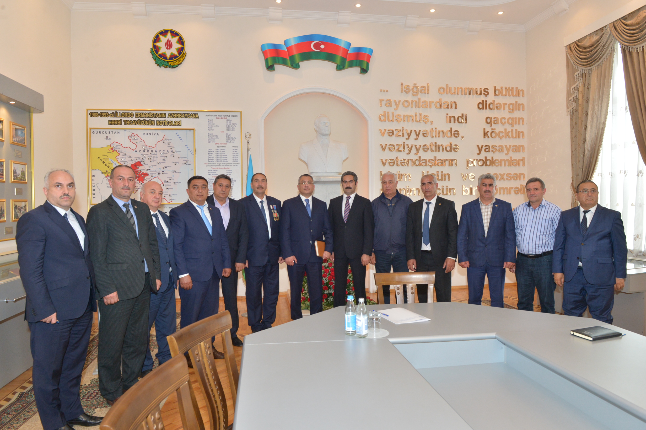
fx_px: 430
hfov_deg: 73.8
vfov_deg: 53.1
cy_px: 215
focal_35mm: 24
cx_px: 323
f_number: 9
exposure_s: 1/60
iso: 2000
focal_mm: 24
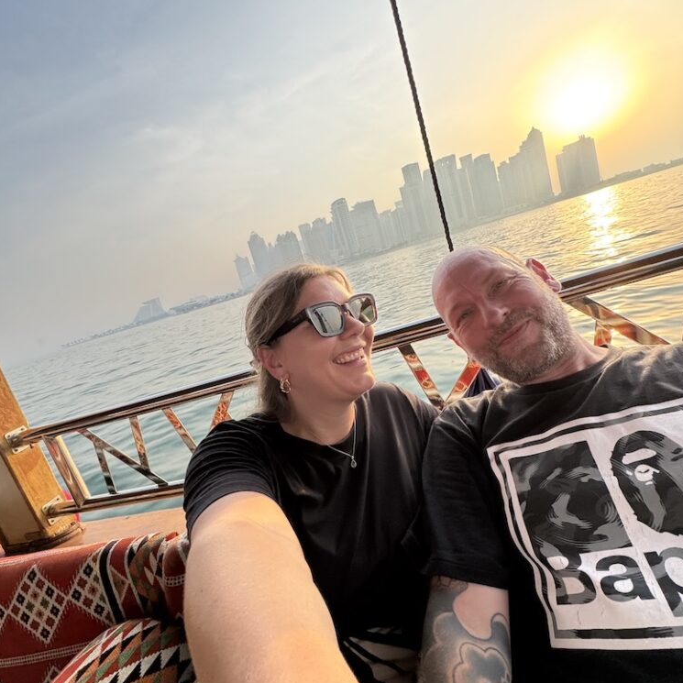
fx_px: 379
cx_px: 335
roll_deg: +17.4
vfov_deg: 84.0
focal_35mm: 17
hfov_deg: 84.0
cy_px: 336
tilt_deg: -9.8
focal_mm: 2.22
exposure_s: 1/435
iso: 40
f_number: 2.2
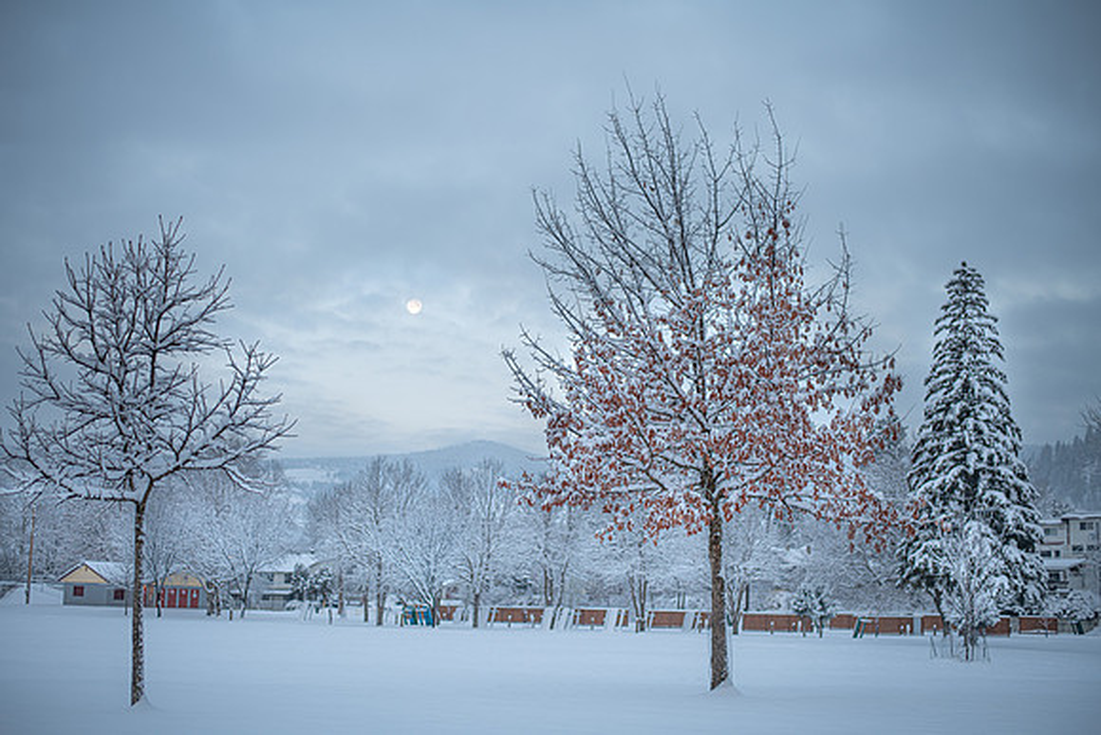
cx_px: 550
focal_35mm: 50
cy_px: 368
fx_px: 1529
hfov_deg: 39.6
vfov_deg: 27.0
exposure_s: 1/160
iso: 80
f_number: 2.2
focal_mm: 50
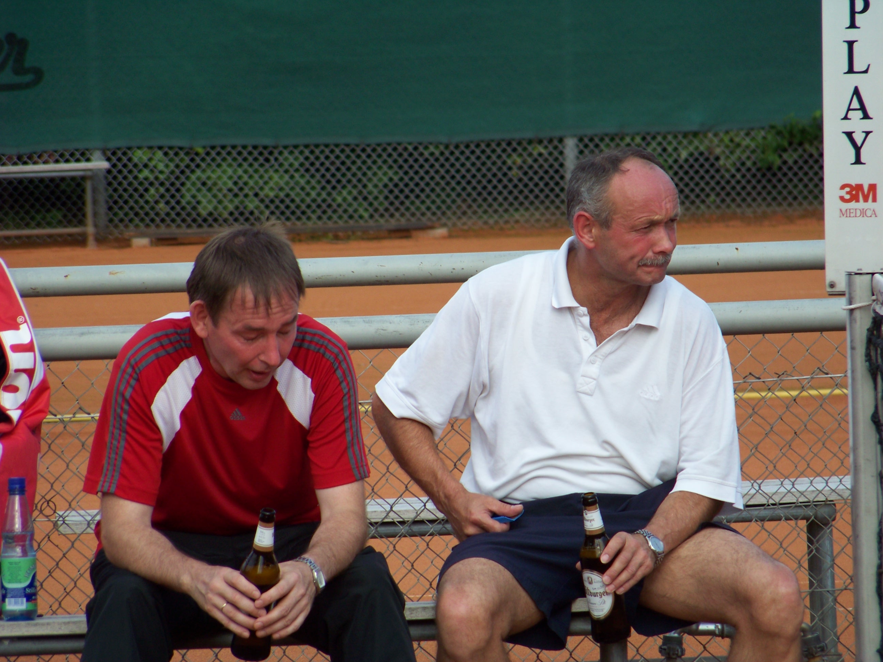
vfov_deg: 3.4
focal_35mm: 432
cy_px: 331
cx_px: 442
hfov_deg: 4.6
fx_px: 11020
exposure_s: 1/200
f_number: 4.8
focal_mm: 70.2
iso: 66
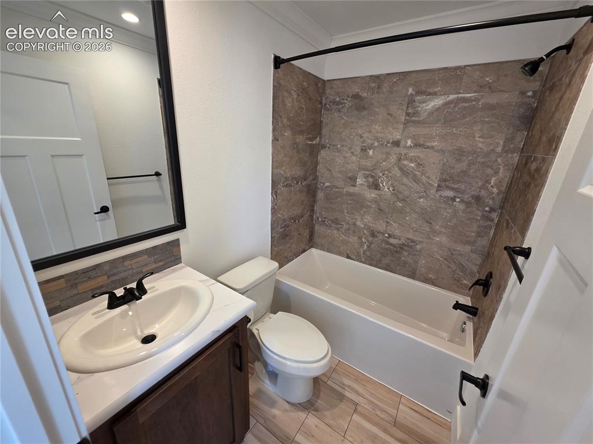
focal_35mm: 13
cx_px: 296
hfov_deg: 106.2
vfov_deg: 89.9
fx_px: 223
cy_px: 222
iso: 160
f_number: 1.9
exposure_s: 1/120
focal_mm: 2.2
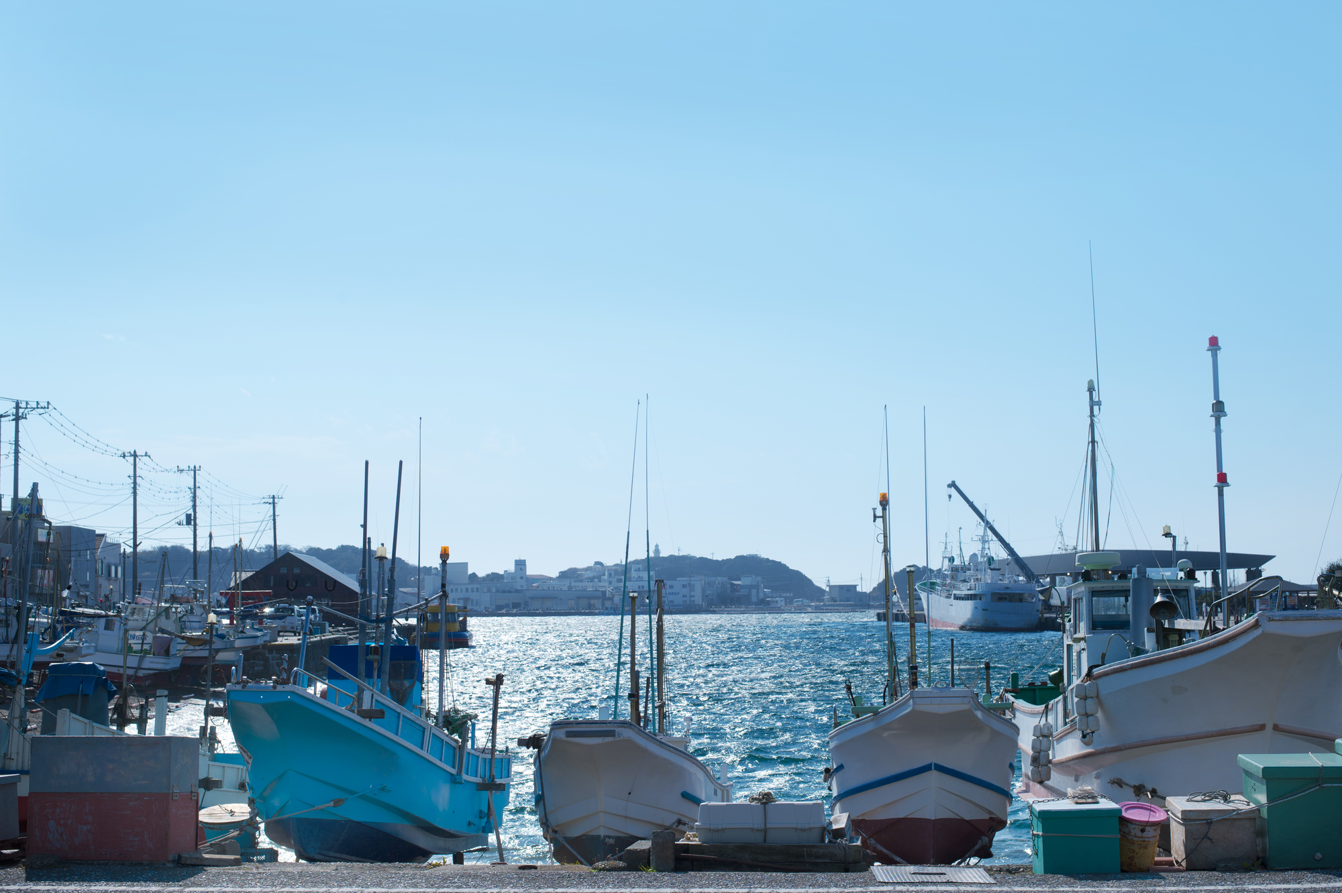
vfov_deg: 27.0
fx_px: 1863
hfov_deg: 39.6
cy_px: 446
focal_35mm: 50
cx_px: 671
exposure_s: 1/640
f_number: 8
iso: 100
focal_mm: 50
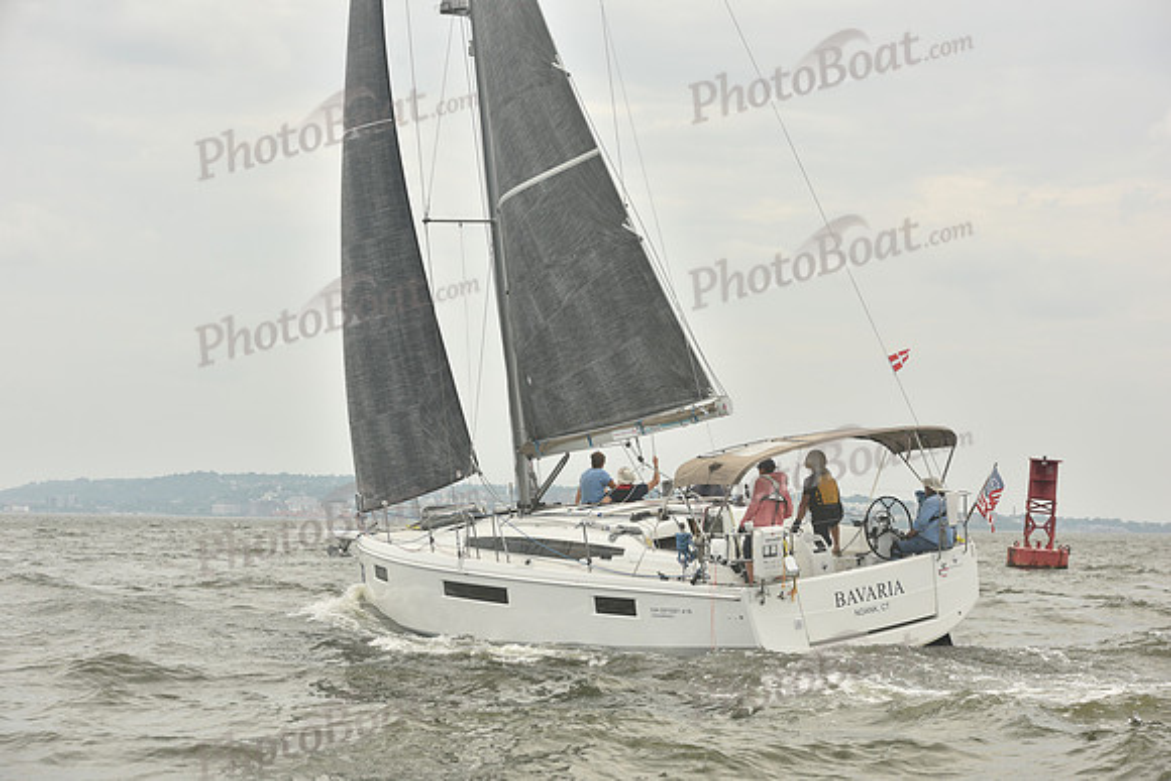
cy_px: 390
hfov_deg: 28.8
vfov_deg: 19.5
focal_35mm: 70
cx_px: 586
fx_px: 2277
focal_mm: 70
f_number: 8
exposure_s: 1/800
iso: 250
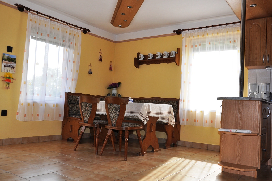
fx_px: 238
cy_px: 90
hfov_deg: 59.5
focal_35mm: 32
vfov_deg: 41.7
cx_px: 136
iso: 200
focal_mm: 21
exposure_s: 1/100
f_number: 6.3
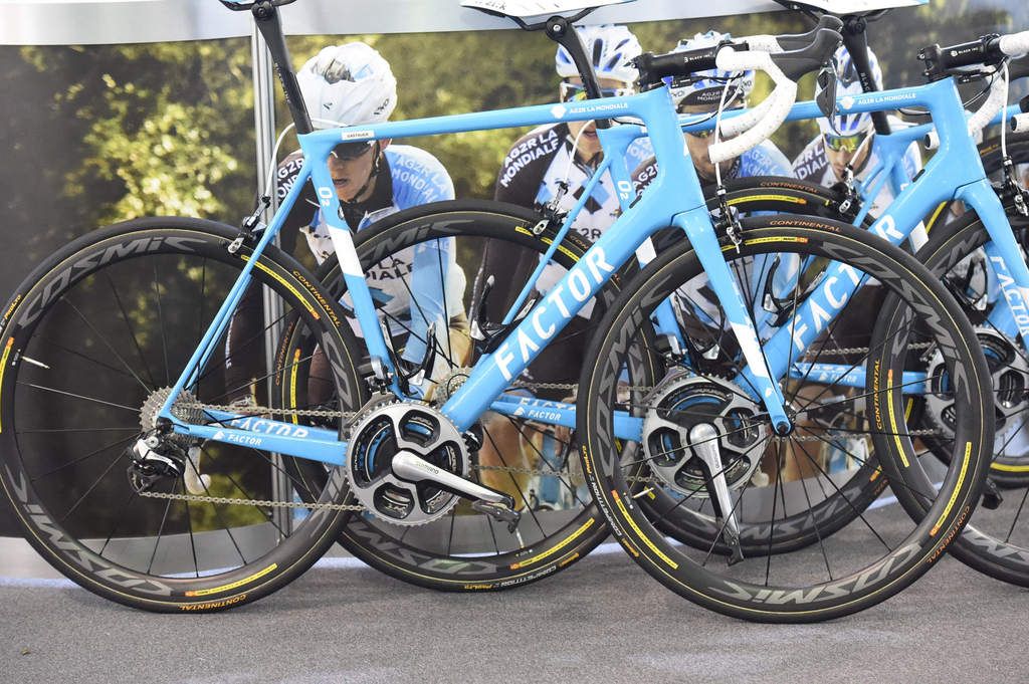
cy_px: 342
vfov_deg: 12.2
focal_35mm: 112
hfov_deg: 18.3
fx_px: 3199
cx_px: 514
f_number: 4.5
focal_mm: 112
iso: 16000
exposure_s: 1/400
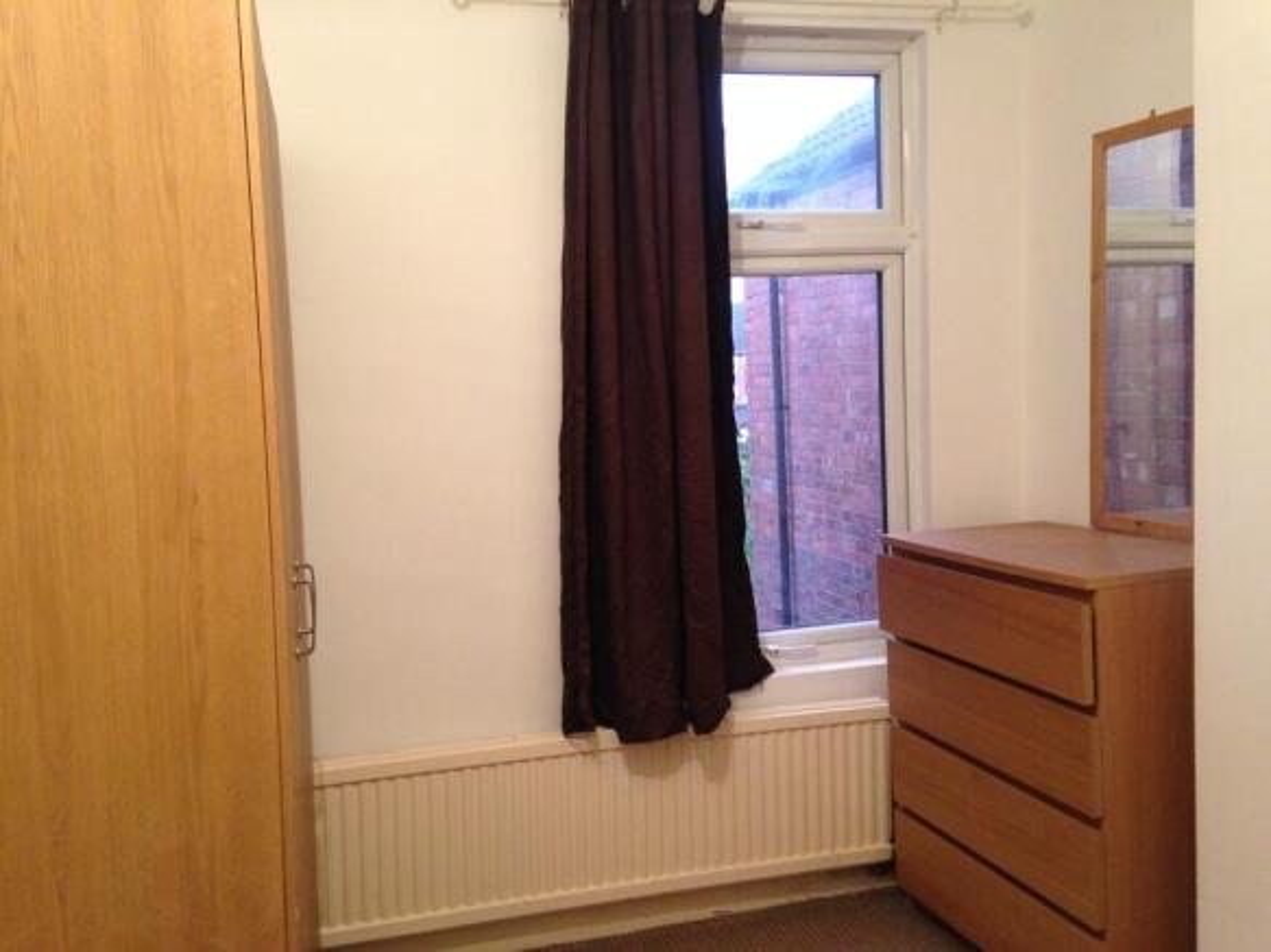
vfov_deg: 42.9
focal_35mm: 33
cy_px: 476
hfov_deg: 55.4
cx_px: 636
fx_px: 1211
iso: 250
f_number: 2.4
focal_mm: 4.12
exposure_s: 1/20
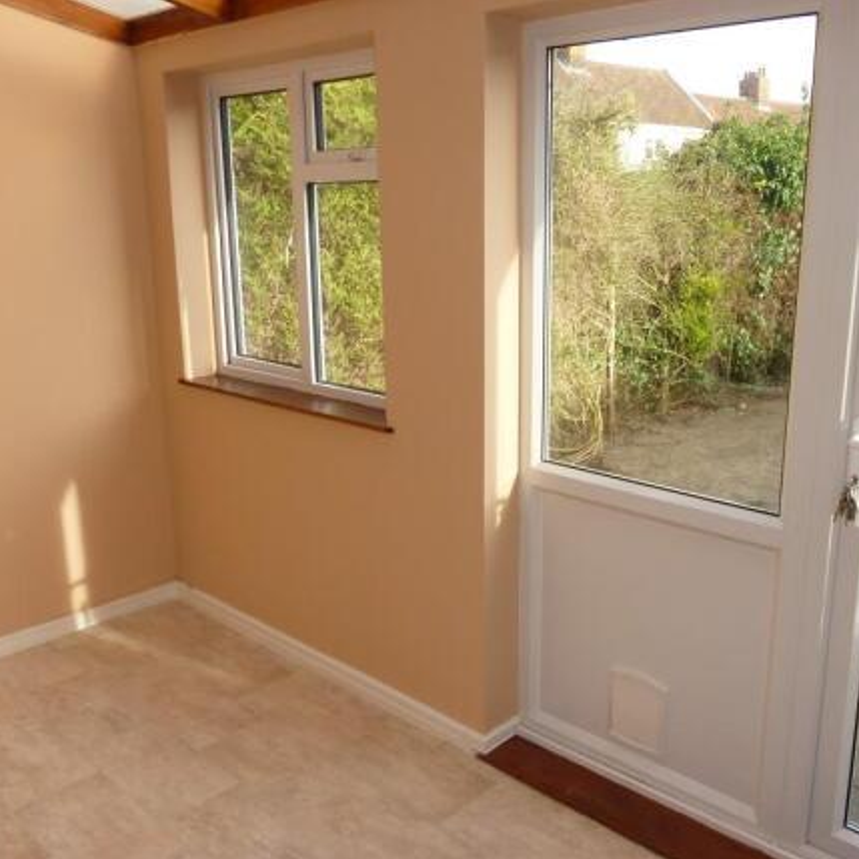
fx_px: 842
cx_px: 534
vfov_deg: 54.0
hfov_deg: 53.5
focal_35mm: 30
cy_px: 436
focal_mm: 4.1
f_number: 4
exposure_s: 1/125
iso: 100
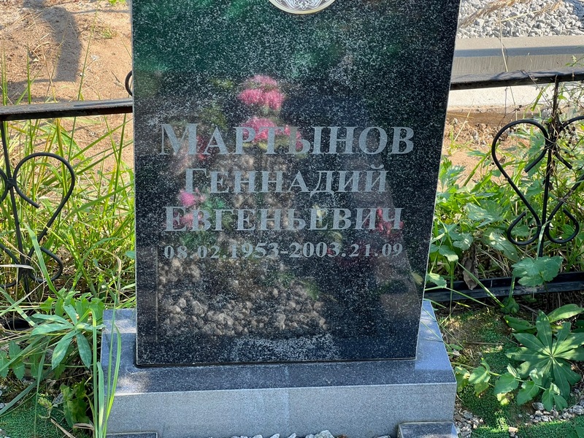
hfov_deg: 25.3
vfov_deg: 19.1
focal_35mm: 77
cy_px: 219
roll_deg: -3.7
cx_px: 292
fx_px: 1299
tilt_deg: -32.7
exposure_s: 1/99
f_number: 2.8
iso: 32
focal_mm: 9
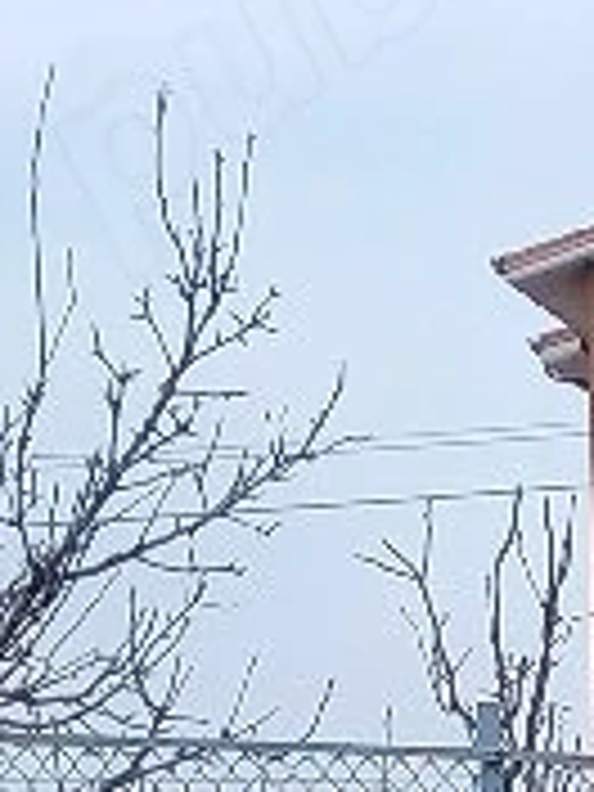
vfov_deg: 8.2
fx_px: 4690
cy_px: 2378
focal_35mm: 205
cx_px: 832
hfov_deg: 7.2
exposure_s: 1/125
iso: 20
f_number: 1.8
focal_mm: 4
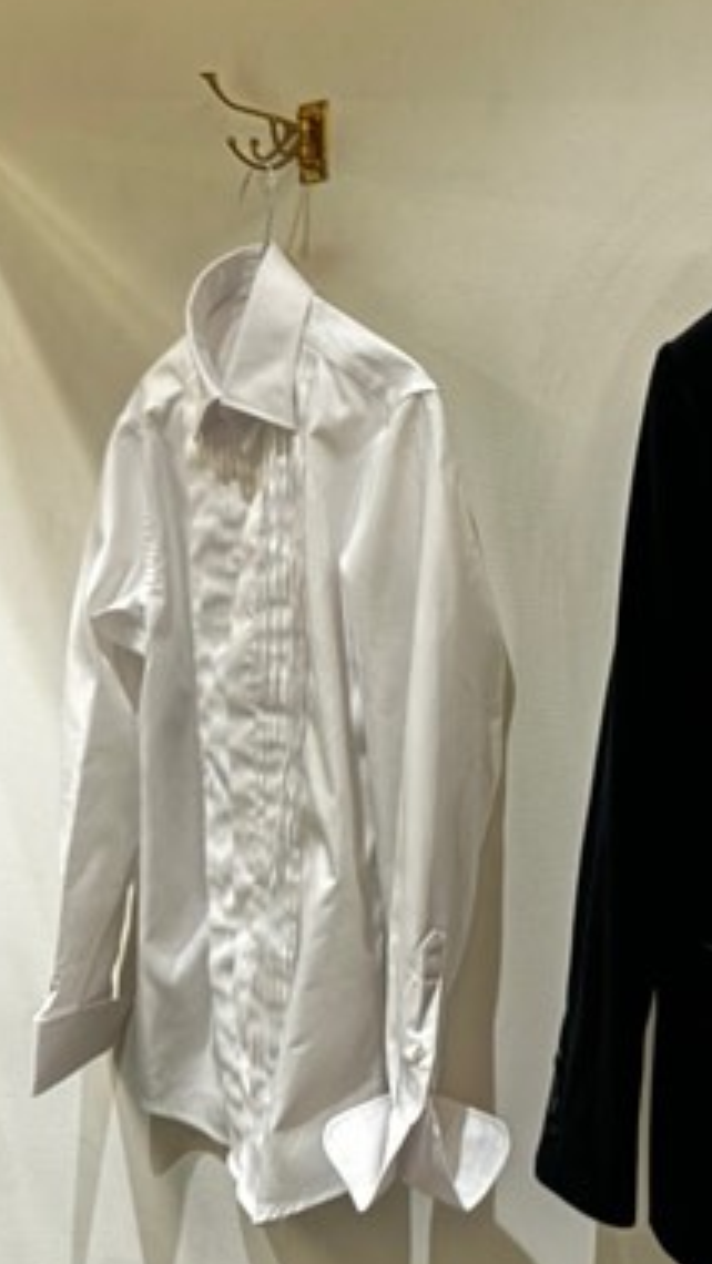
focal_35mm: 44
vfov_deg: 46.3
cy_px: 565
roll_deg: -0.2
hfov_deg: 25.7
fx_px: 1475
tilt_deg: +0.9
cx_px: 725
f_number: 1.78
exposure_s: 1/40
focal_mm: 6.76
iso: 800
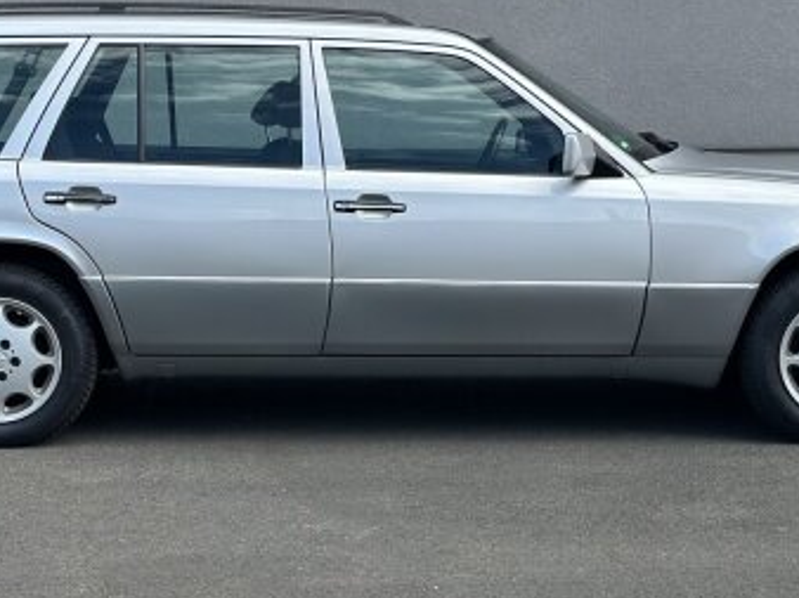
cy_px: 274
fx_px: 2099
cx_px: 364
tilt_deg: -4.8
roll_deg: -0.2
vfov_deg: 16.2
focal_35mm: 91
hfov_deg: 21.5
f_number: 1.78
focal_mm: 6.86
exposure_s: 1/2597
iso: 80
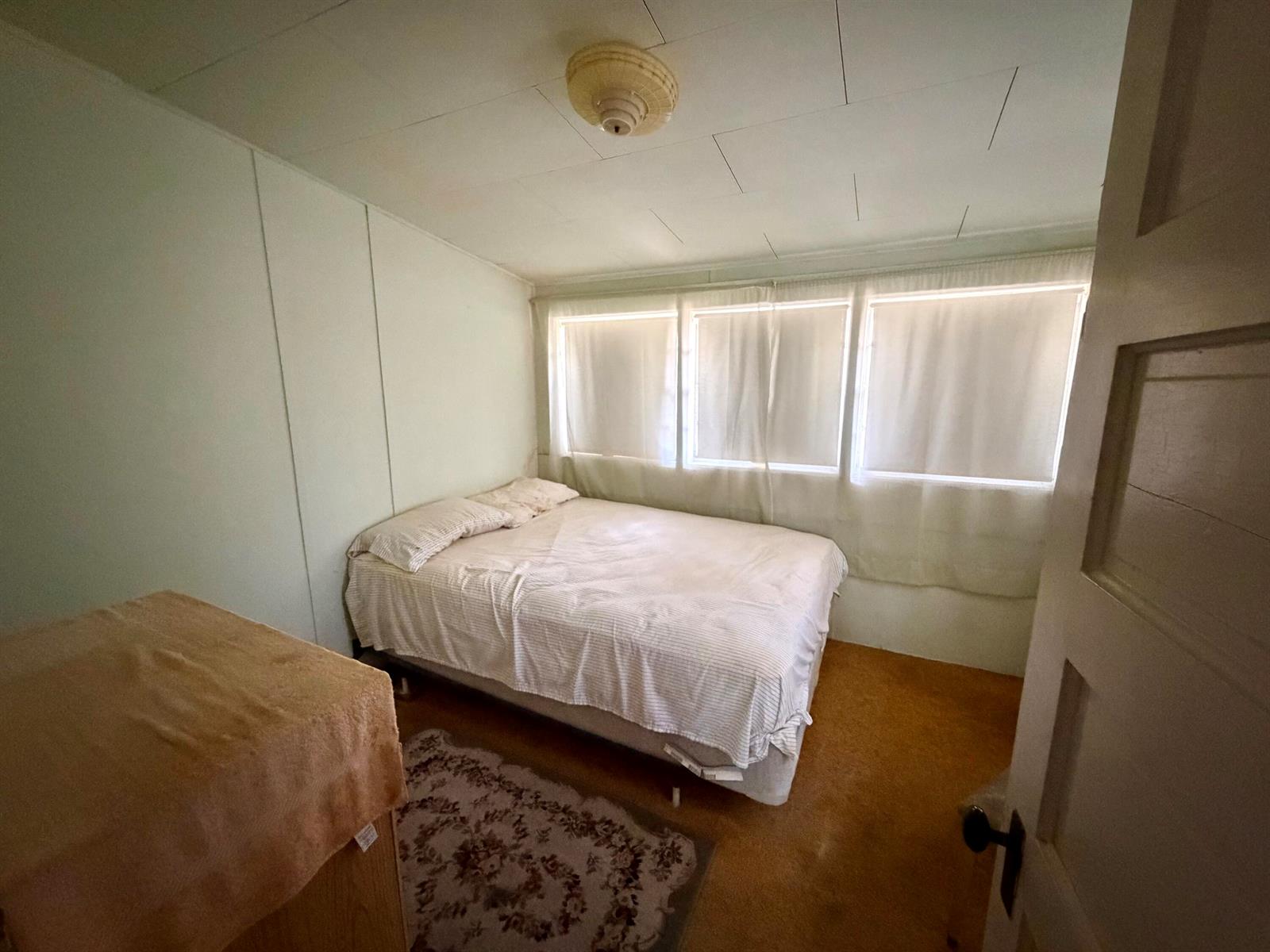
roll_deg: +0.6
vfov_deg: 85.7
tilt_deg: -11.0
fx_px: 514
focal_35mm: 14
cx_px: 635
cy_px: 476
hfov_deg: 102.1
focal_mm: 2.22
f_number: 2.2
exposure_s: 1/60
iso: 1250
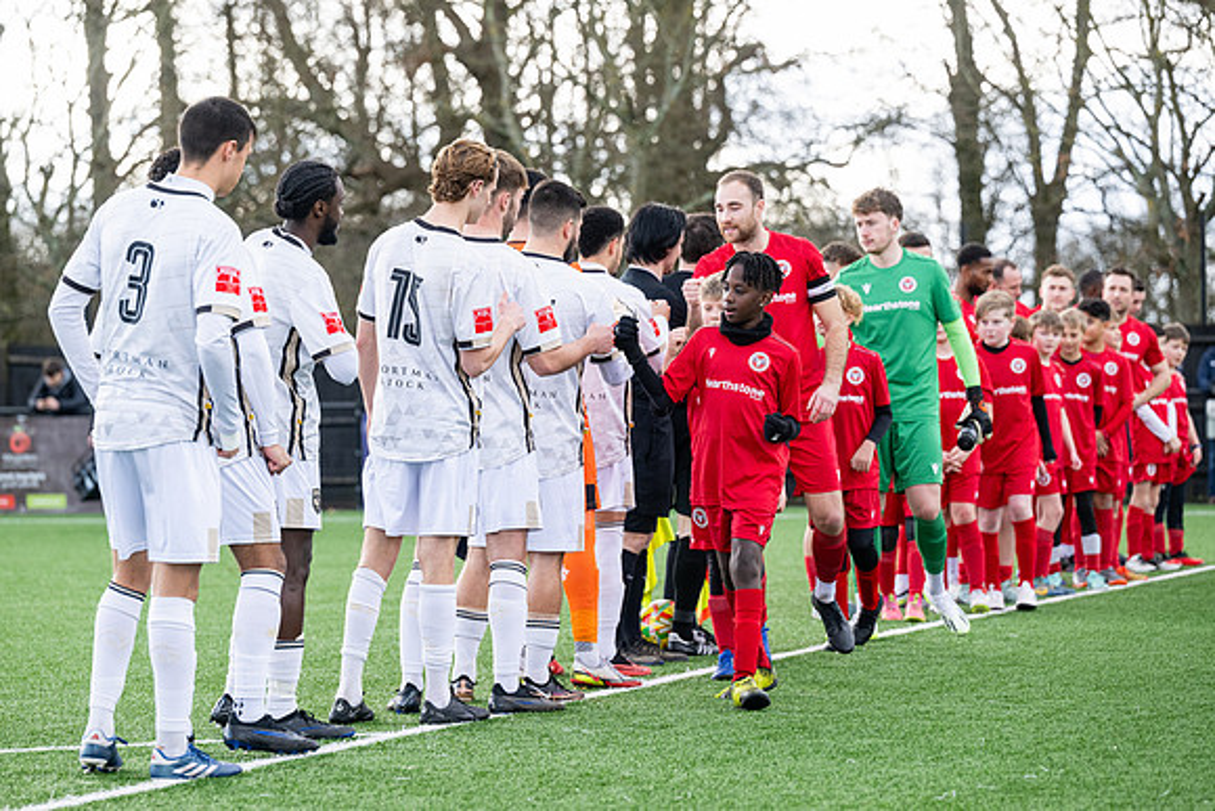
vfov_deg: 11.0
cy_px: 406
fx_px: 4220
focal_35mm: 125
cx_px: 608
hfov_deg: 16.4
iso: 800
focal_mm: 125
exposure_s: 1/800
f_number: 4
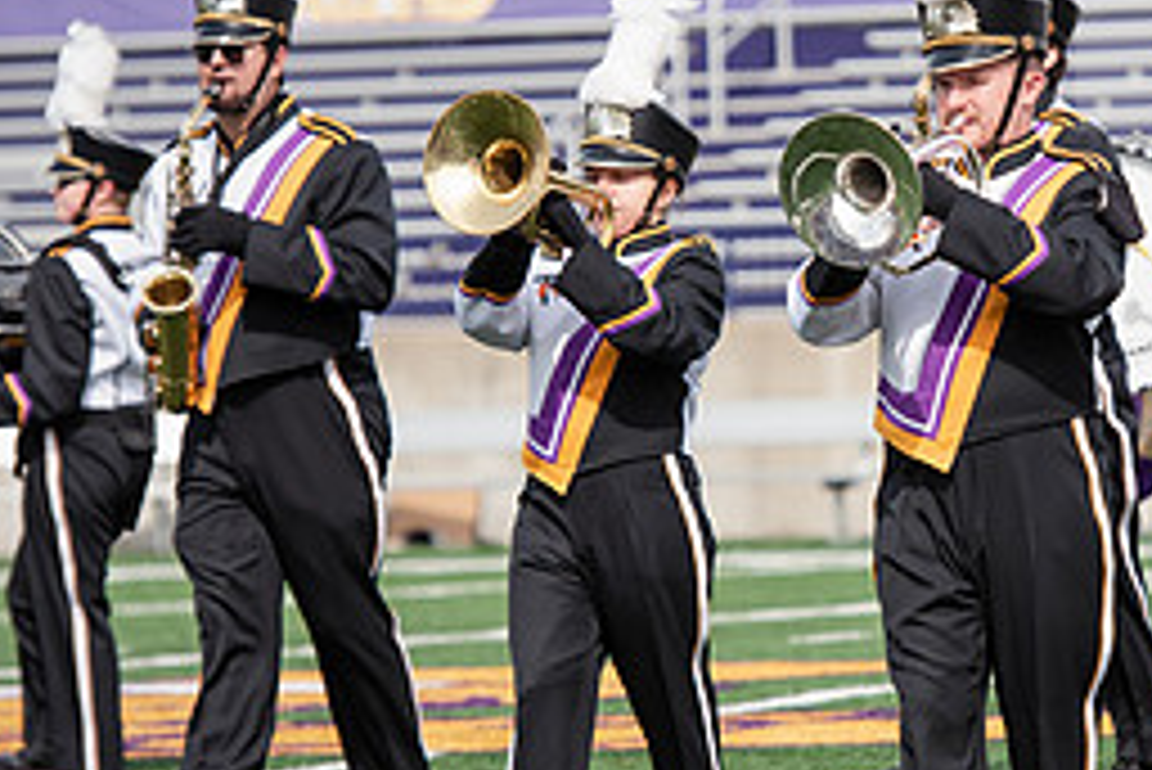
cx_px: 940
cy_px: 299
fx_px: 11974
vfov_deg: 3.7
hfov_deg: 5.5
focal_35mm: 374
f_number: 4.5
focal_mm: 165
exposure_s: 1/1250
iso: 160
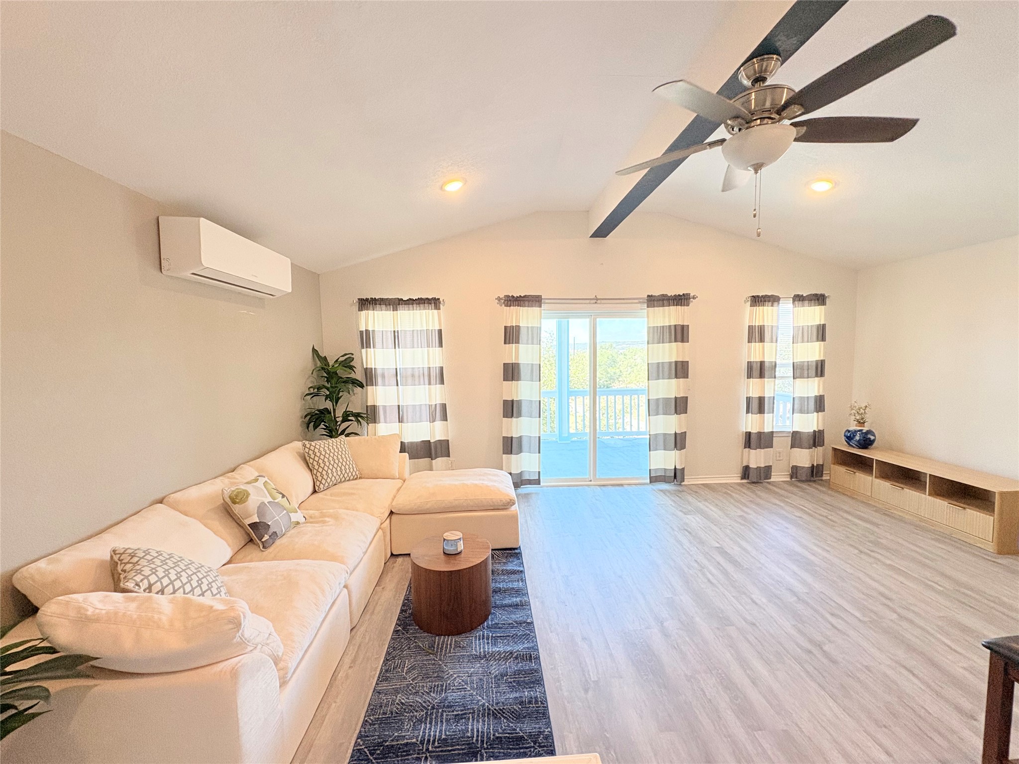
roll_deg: +1.1
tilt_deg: -3.9
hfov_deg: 102.1
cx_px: 510
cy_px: 382
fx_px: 412
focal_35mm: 14
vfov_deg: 85.7
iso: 250
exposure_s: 1/120
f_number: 2.2
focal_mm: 2.22
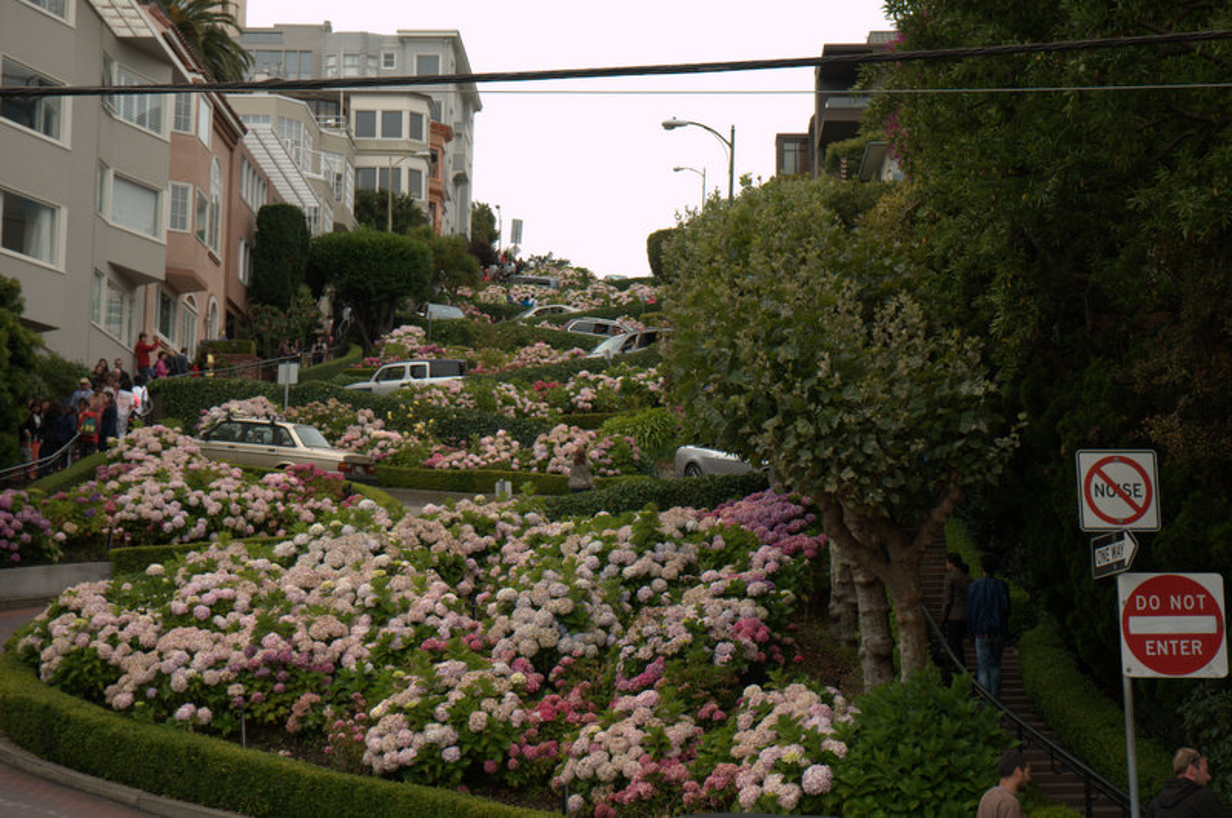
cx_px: 616
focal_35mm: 66
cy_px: 409
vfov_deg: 20.6
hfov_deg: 30.6
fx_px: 2255
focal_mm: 44
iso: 200
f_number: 6.3
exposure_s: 1/320
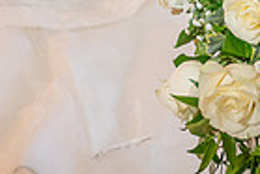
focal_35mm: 119
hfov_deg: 17.2
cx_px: 157
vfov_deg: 10.6
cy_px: -177
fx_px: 860
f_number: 3.2
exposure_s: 1/200
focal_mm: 28.5
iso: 800
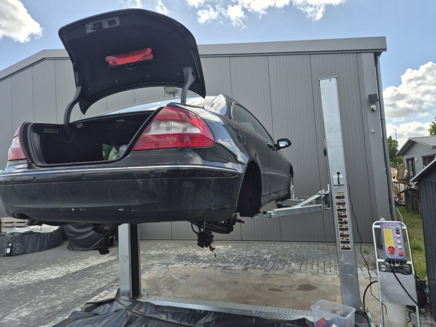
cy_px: 164
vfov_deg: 58.9
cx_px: 218
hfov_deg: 73.9
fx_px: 290
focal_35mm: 23
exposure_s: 1/4384
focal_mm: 5.4
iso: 80
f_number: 1.8
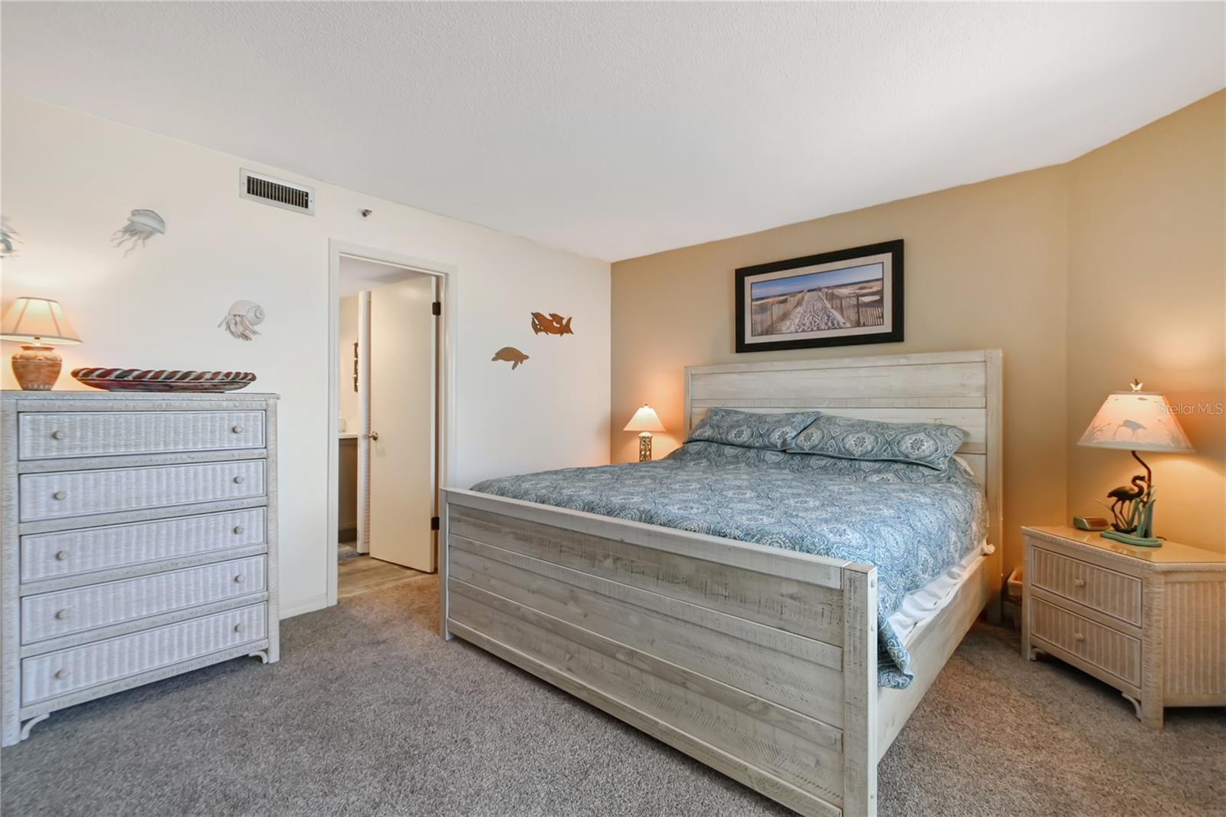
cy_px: 408
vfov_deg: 77.3
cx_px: 613
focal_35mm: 15
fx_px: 511
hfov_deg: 100.4
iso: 1000
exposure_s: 1/125
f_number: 5.6
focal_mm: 10
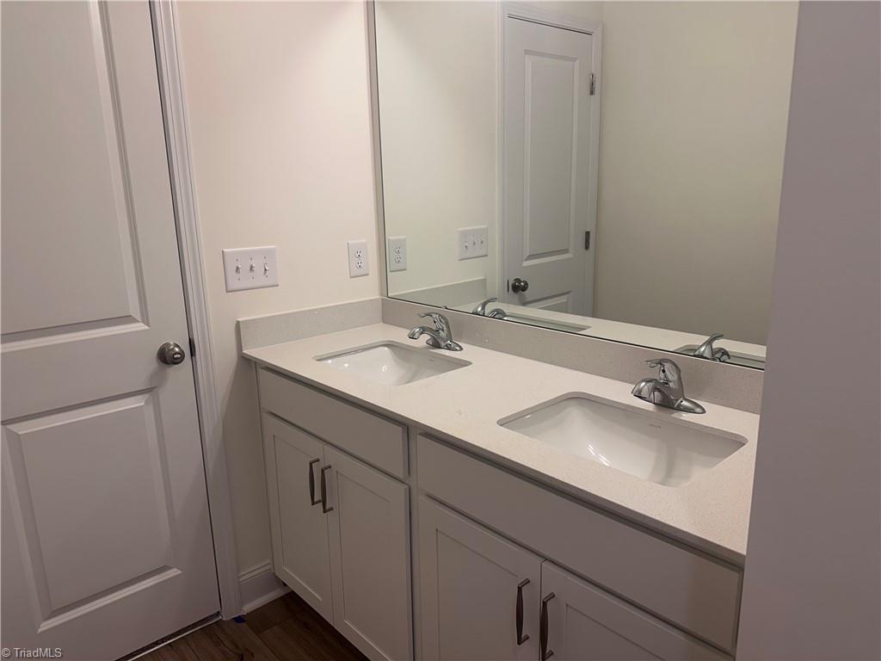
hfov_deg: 71.6
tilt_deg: -12.3
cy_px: 330
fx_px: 611
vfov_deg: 56.8
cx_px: 440
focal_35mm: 24
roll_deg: +1.5
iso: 80
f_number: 1.78
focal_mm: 6.86
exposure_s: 1/120
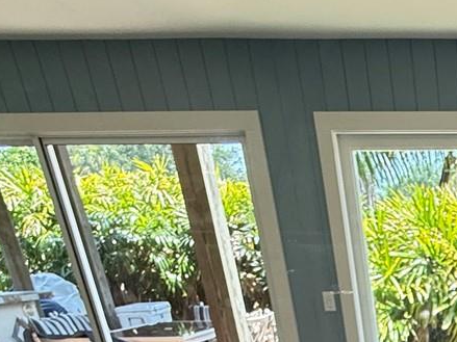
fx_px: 673
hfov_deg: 31.2
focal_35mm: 51
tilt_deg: -28.2
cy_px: 602
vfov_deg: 20.7
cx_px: 555
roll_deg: +0.0
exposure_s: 1/120
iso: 160
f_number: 2.2
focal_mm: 2.22
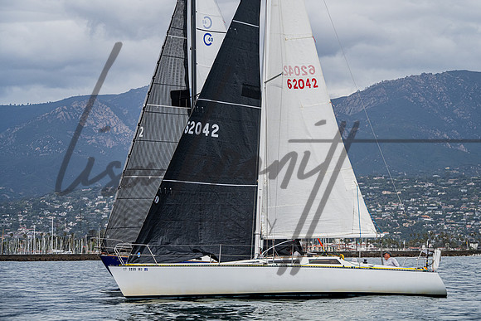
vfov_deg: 11.8
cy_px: 144
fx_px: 1547
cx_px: 265
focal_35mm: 116
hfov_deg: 17.7
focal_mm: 105
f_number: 6.3
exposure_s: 1/2500
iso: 800
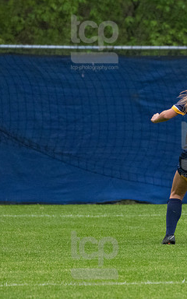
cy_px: 150
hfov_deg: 1.7
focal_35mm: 785
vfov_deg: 2.7
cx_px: 205
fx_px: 6401
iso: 4000
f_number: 5.6
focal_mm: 340
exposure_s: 1/1600
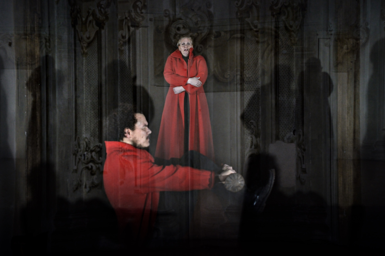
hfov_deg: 41.1
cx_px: 192
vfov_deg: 28.0
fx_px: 513
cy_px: 128
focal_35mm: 48
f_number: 3.8
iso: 6400
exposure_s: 1/160
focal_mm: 48
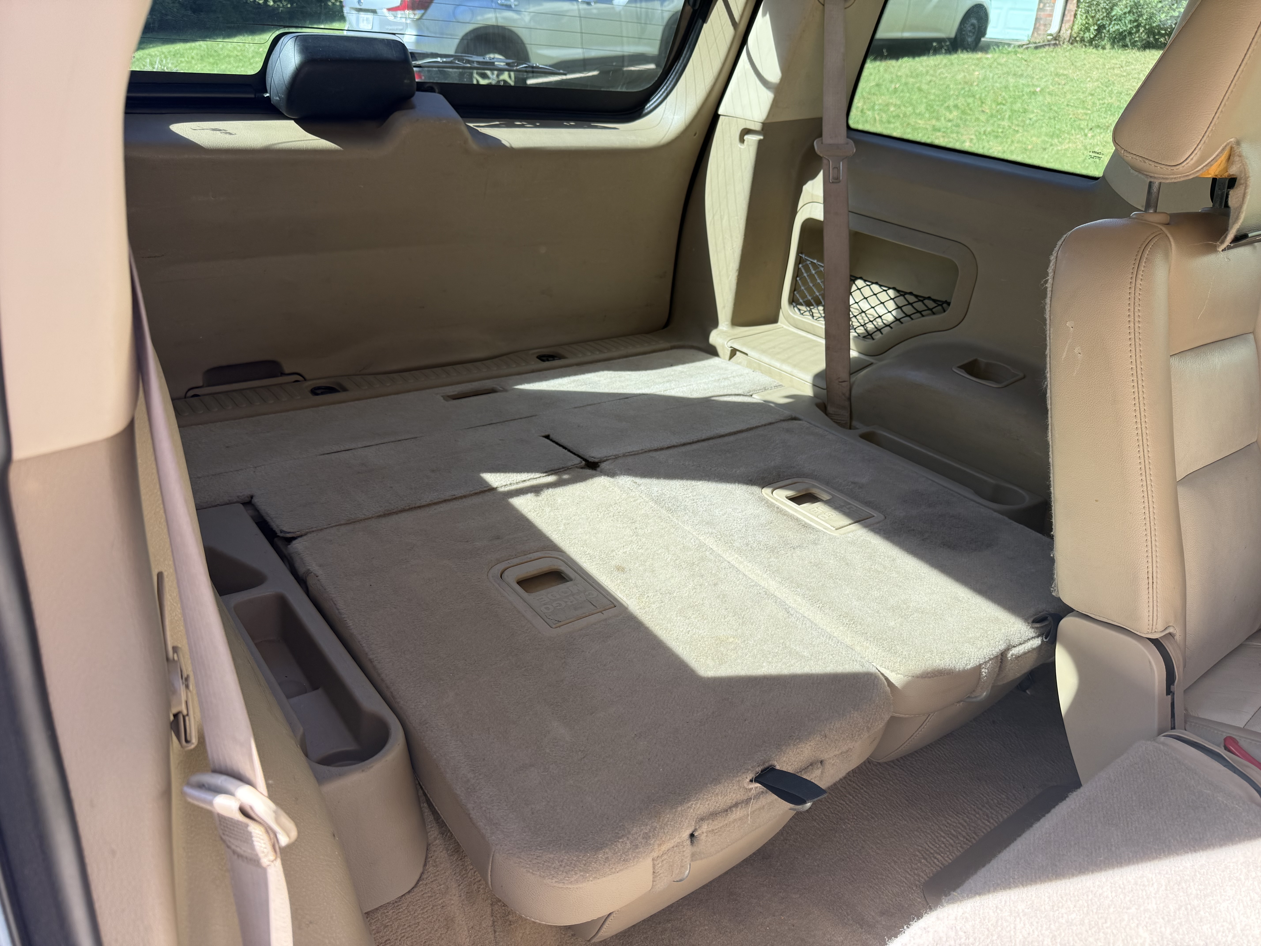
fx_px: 874
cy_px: 473
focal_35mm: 24
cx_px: 630
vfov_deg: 56.8
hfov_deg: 71.6
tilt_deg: -28.0
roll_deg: -1.7
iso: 64
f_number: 1.78
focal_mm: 6.76
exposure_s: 1/228
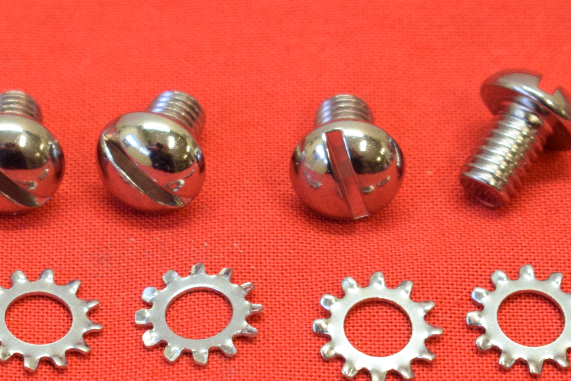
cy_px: 283
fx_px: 3240
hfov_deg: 10.1
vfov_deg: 6.7
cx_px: 166
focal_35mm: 204
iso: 1250
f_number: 5.6
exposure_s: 1/60
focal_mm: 55
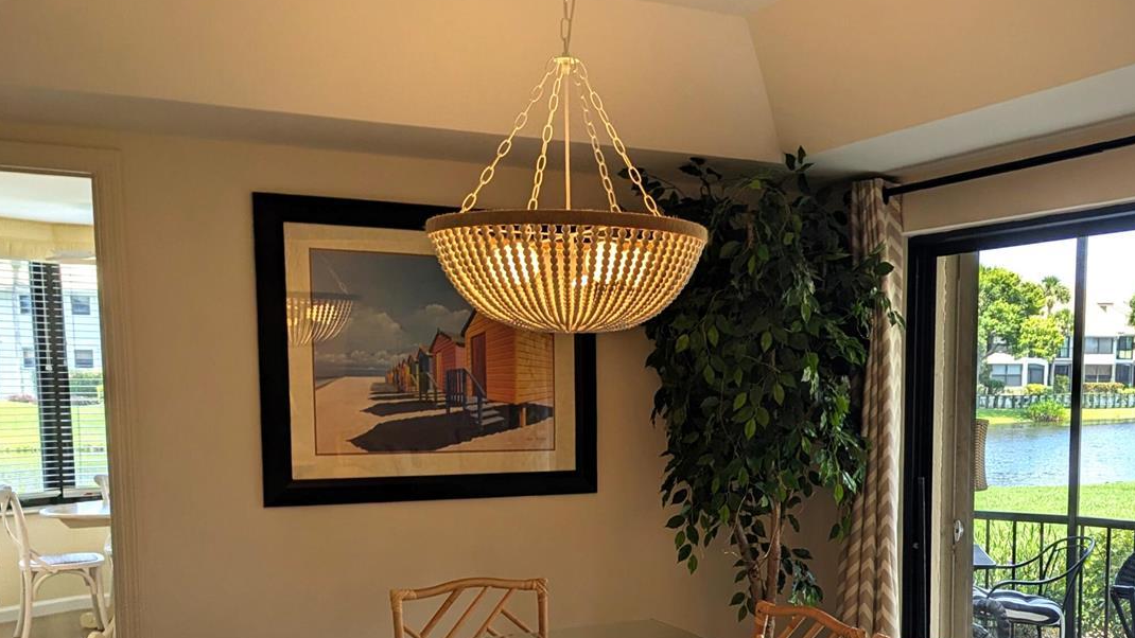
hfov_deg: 50.8
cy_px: 518
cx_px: 738
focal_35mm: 39
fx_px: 1174
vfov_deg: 29.7
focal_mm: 6.81
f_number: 1.85
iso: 40
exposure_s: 1/214
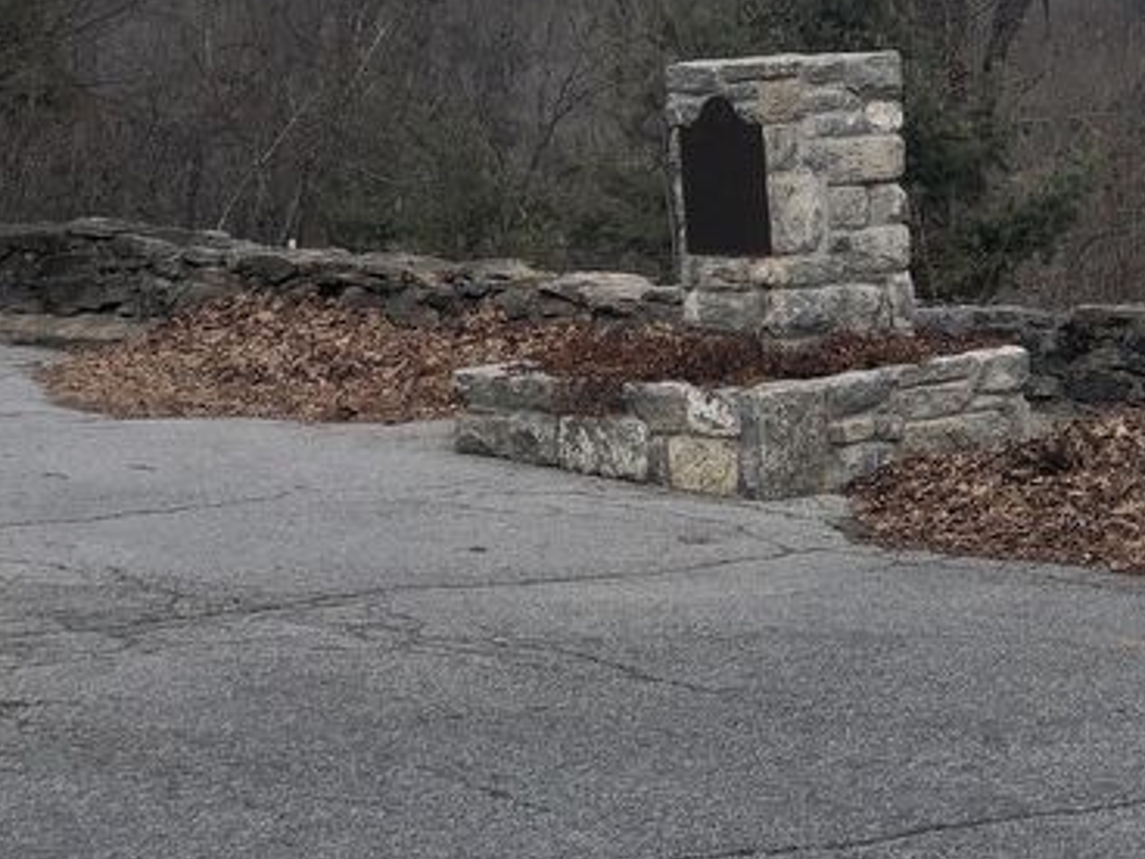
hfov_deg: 17.1
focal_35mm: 113
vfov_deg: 12.9
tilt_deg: +0.3
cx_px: 1067
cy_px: -40
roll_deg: +4.3
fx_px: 3738
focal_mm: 6
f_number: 2.4
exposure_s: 1/1033
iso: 16
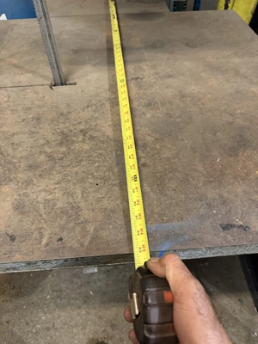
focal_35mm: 24
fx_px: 239
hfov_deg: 56.8
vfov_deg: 71.6
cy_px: 172
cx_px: 129
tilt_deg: -52.2
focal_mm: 6.76
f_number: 1.78
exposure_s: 1/60
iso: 800
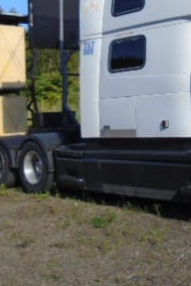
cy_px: 77
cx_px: 184
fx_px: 477
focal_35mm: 60
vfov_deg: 32.9
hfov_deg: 21.9
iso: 100
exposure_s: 1/160
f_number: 8
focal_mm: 4.6
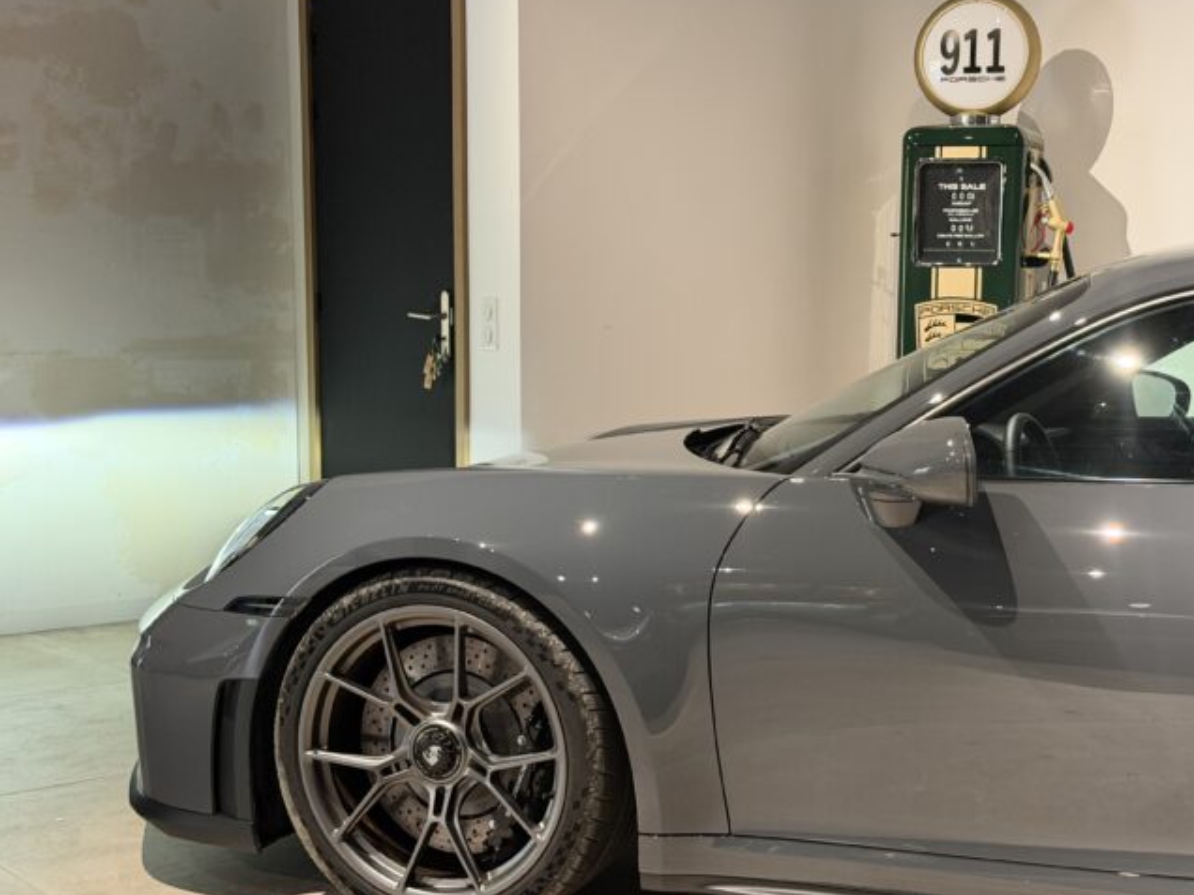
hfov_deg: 33.2
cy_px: 488
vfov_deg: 25.2
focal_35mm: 58
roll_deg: -1.0
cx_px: 689
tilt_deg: -7.6
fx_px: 2001
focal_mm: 6.76
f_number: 1.78
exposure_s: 1/49
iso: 250
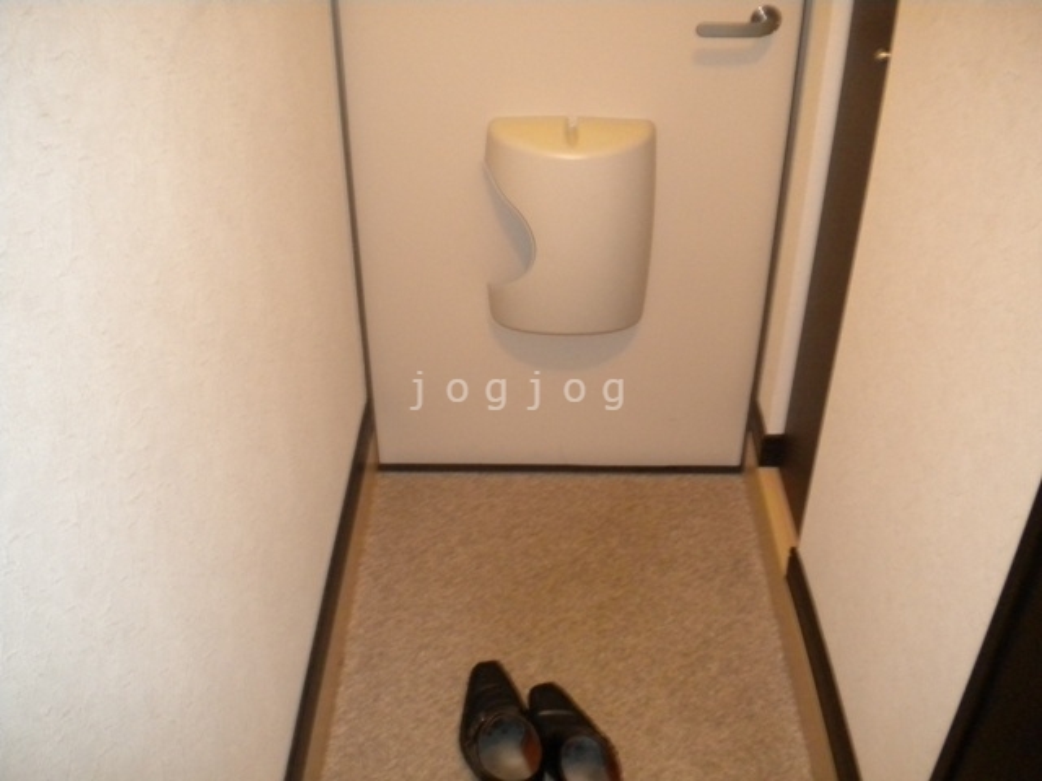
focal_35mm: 35
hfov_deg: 52.6
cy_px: 390
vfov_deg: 40.7
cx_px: 521
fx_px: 1054
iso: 400
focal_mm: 6.3
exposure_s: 1/30
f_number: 3.1
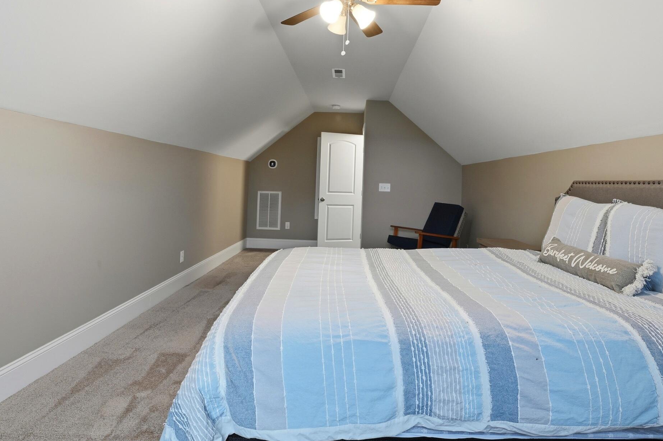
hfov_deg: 86.9
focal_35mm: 19
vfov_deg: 64.1
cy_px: 186
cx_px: 346
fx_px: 350
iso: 160
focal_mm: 14
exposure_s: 1/50
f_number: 8
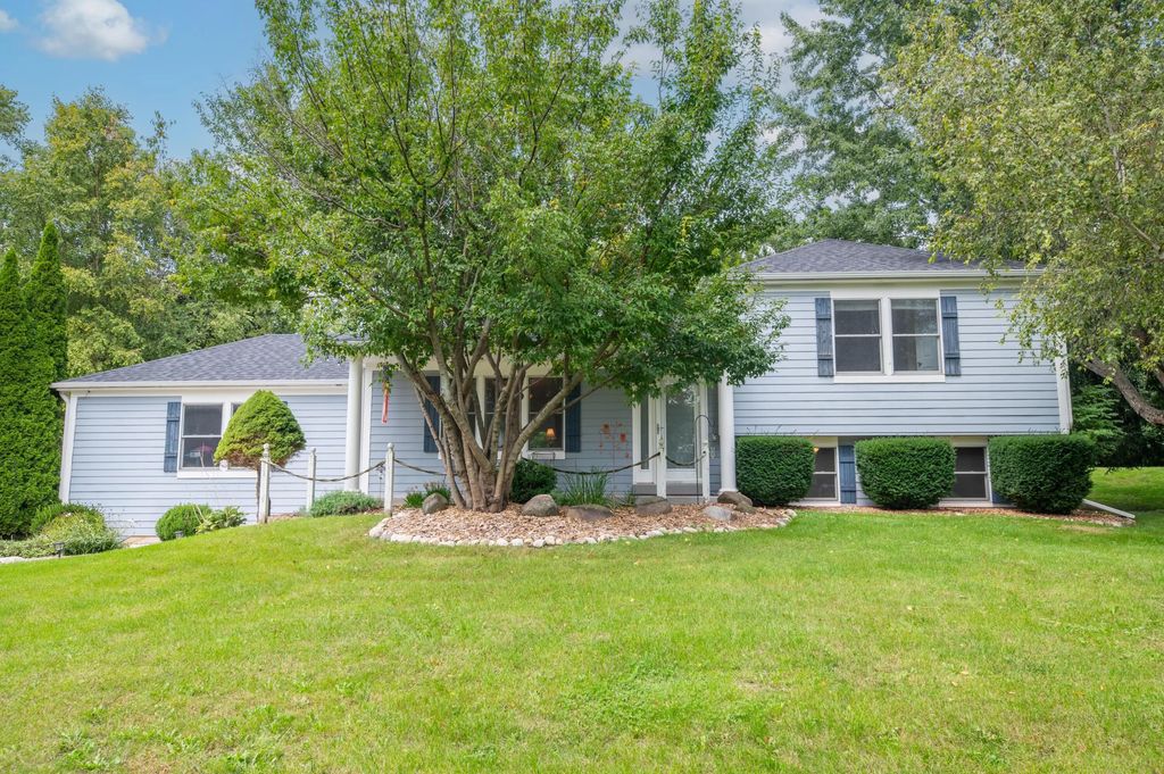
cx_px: 582
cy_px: 387
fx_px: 775
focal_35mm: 24
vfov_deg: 53.1
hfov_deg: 73.8
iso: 320
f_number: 9
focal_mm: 24
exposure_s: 1/100
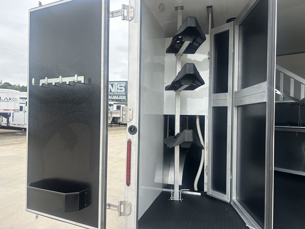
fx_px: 229
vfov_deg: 53.1
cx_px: 152
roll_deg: -1.0
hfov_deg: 67.3
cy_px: 114
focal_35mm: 26
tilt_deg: -0.1
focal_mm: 5.7
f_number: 1.5
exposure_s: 1/473
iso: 50
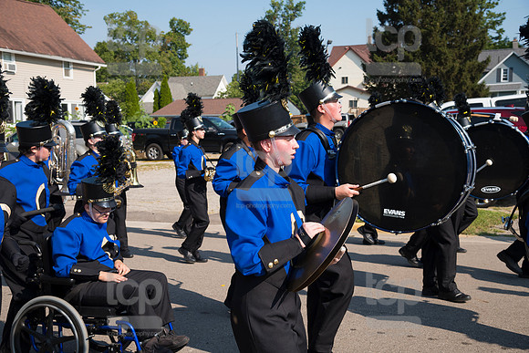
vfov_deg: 30.5
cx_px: 264
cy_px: 176
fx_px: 647
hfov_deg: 44.5
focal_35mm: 44
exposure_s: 1/800
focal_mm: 44
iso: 320
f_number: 6.3
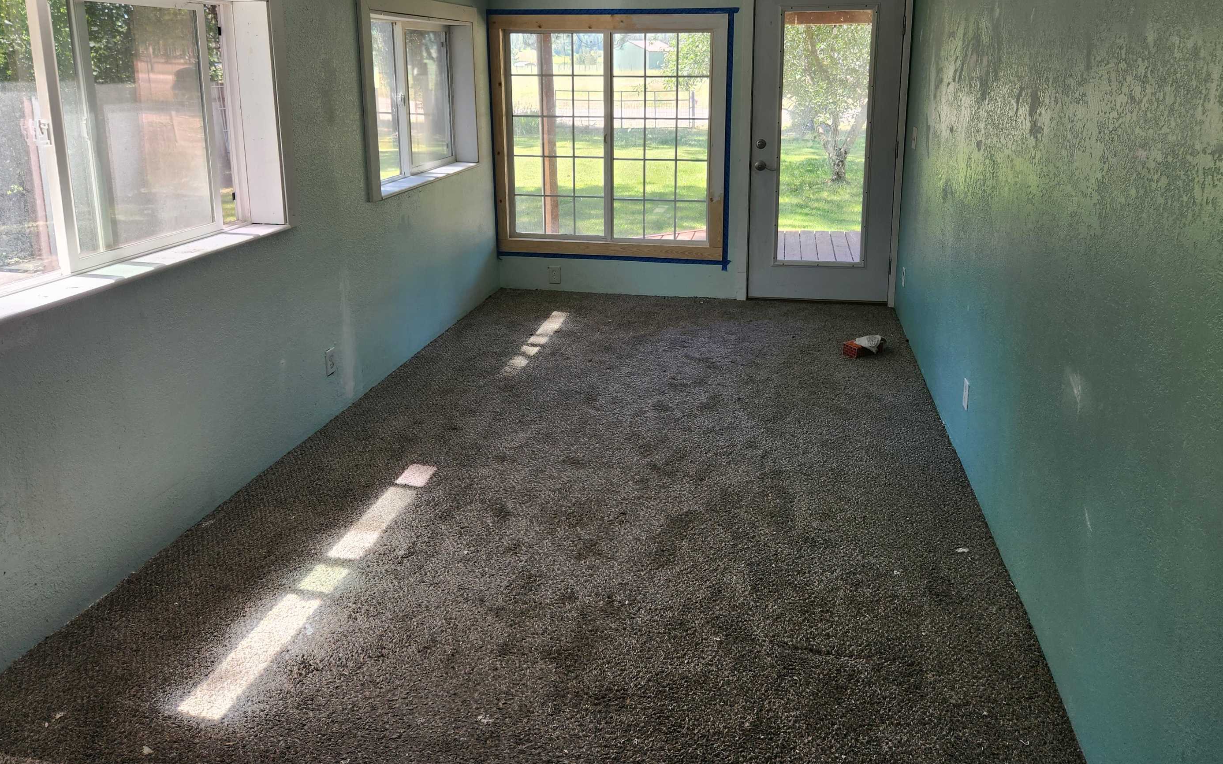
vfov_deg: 45.5
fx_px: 900
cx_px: 618
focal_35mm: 27
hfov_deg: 68.4
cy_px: 274
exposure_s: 1/180
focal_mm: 5.4
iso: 64
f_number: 1.8
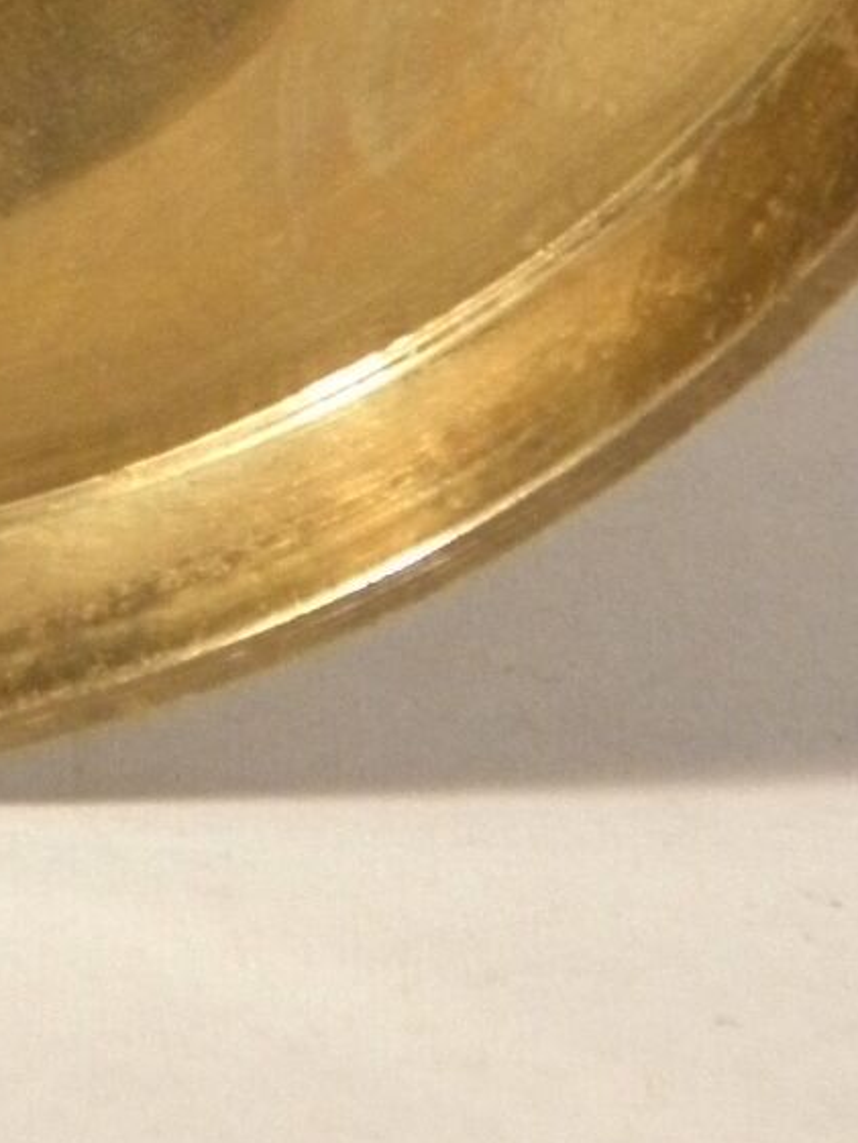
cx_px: -381
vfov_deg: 5.3
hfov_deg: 4.1
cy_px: -1410
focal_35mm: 365
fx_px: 12058
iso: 200
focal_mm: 14.3
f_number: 4.4
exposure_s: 1/30
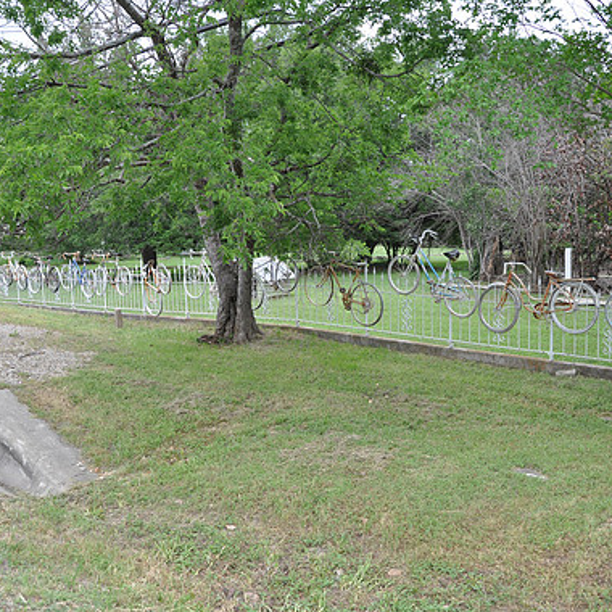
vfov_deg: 47.2
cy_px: 307
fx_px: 700
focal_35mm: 35
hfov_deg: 47.2
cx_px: 317
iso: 200
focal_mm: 18
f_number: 5.6
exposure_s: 1/125
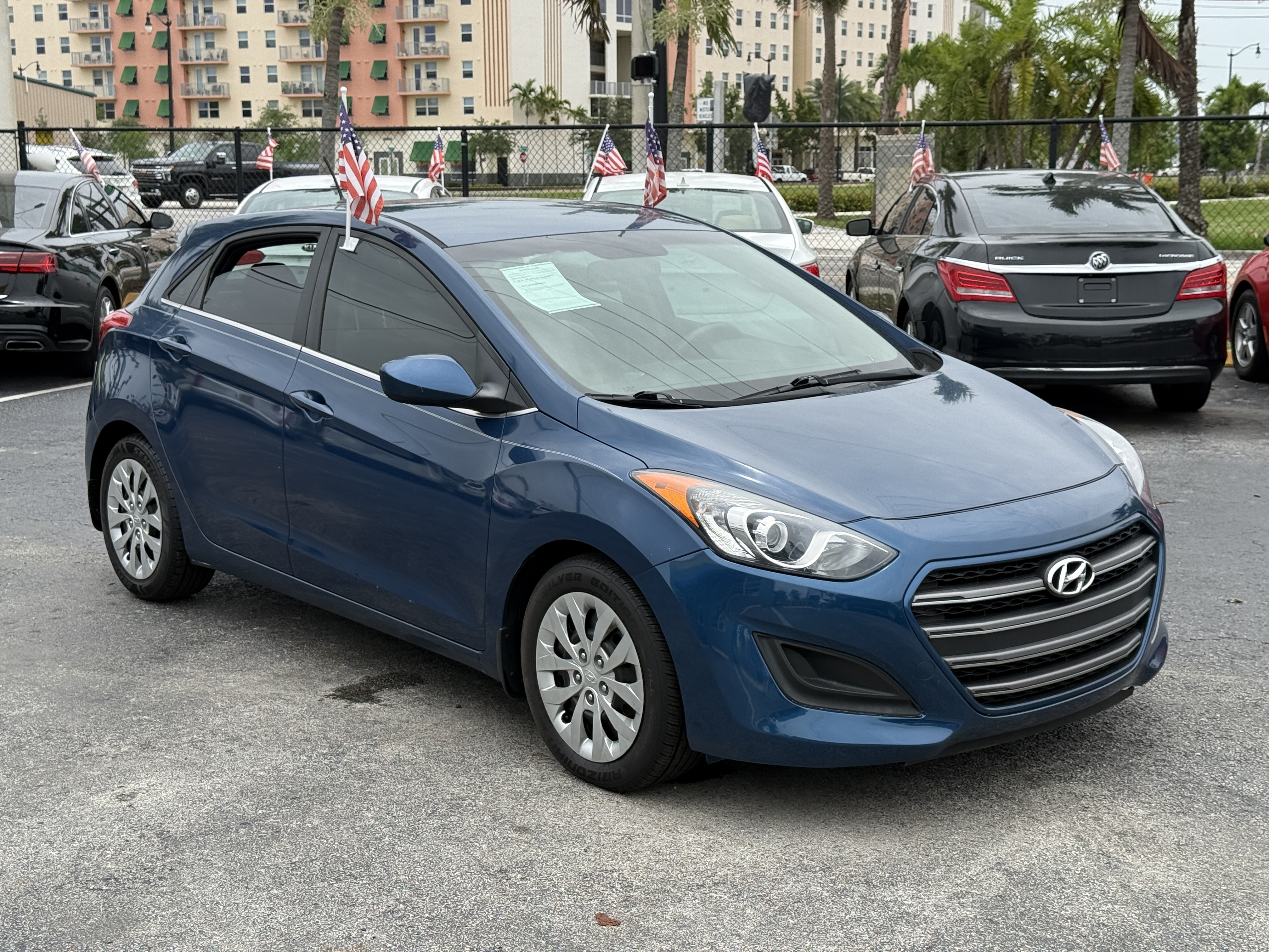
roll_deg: +0.5
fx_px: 1760
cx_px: 634
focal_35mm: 48
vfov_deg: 30.3
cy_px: 476
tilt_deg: -6.9
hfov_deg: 39.7
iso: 80
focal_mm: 6.76
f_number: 1.78
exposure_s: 1/3891
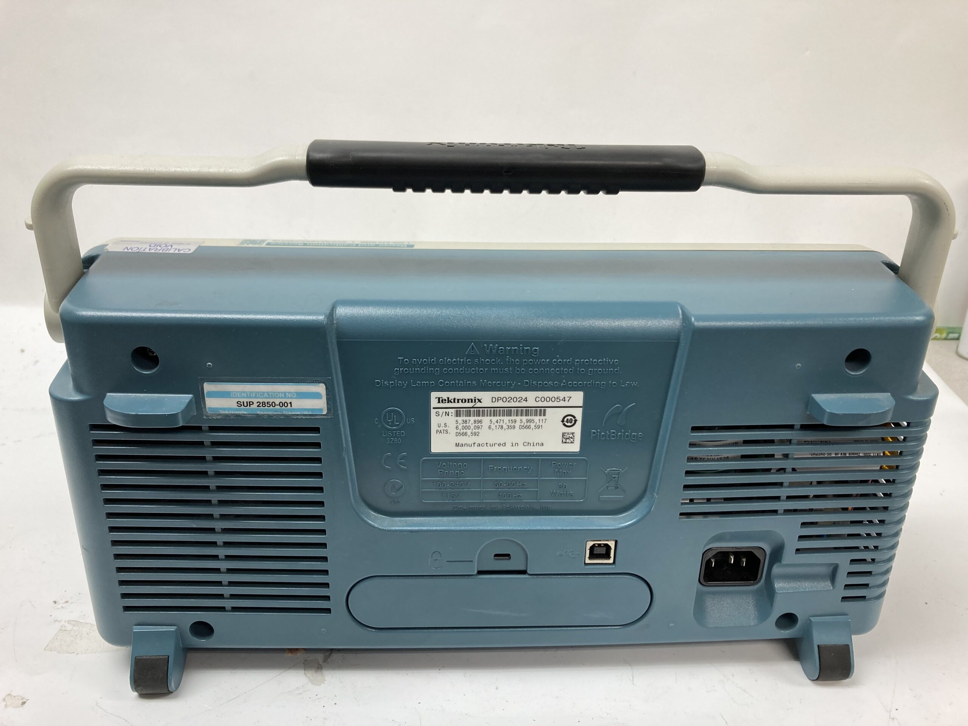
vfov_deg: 49.7
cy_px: 363
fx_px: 783
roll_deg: -1.3
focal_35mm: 28
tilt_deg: -20.9
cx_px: 484
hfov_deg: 63.4
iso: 50
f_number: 1.8
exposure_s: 1/60
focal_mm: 3.99
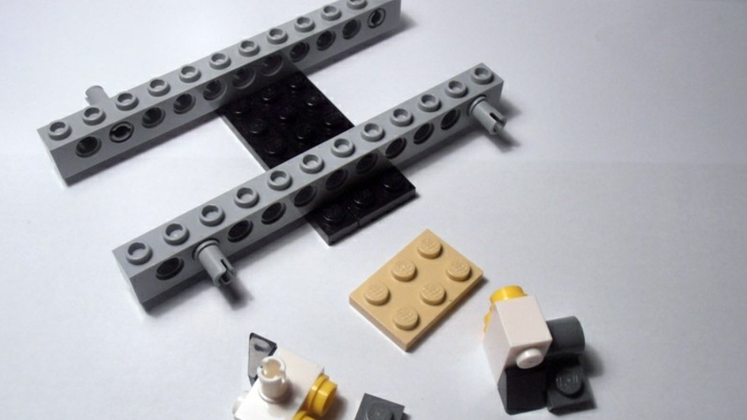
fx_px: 812
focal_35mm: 41
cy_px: 230
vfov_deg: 29.0
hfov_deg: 49.4
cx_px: 371
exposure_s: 1/60
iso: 80
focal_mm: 6.61
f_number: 3.9
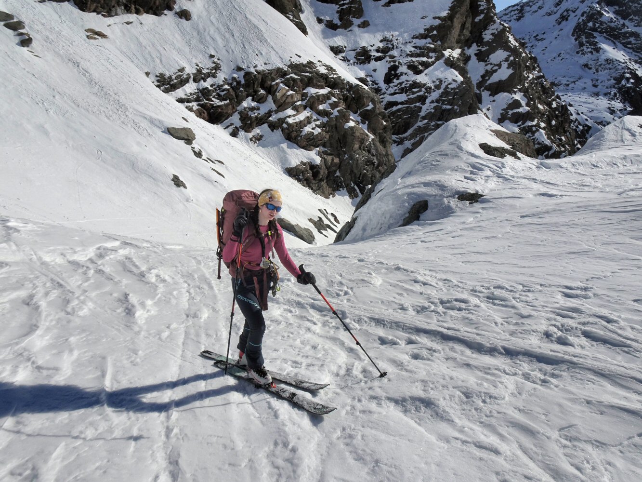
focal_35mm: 30
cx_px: 321
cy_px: 241
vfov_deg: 46.8
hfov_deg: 60.0
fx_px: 556
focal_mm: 5.09
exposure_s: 1/2000
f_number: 4.5
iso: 80
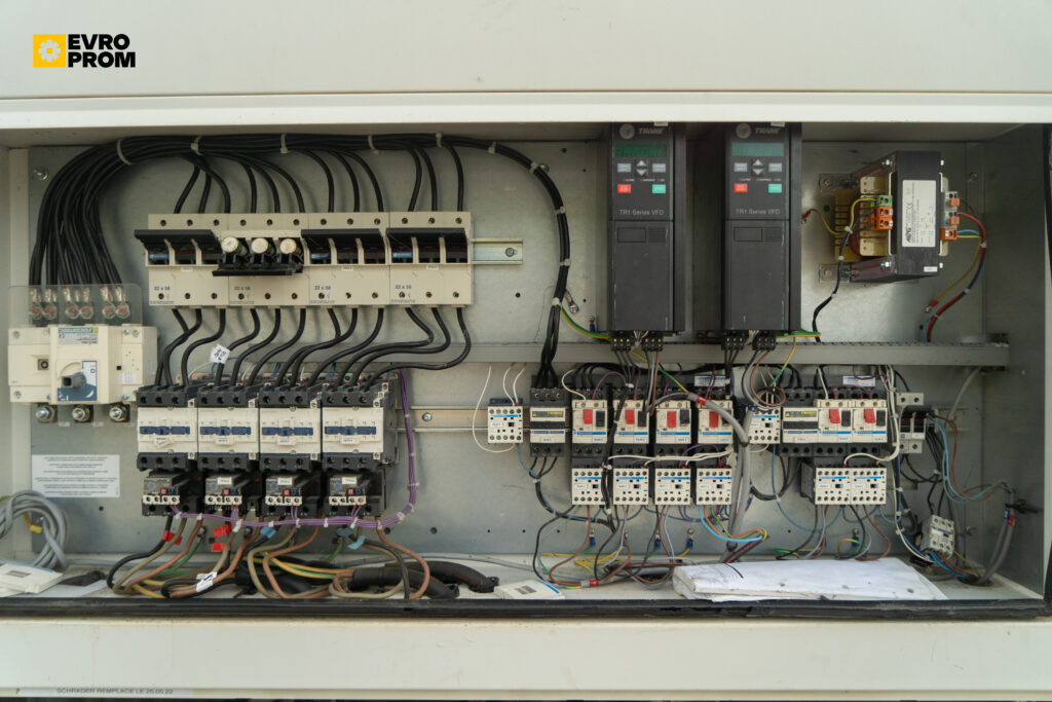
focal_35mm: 24
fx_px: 701
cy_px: 351
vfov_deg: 53.1
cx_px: 526
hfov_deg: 73.7
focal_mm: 24
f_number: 4
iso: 500
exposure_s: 1/640
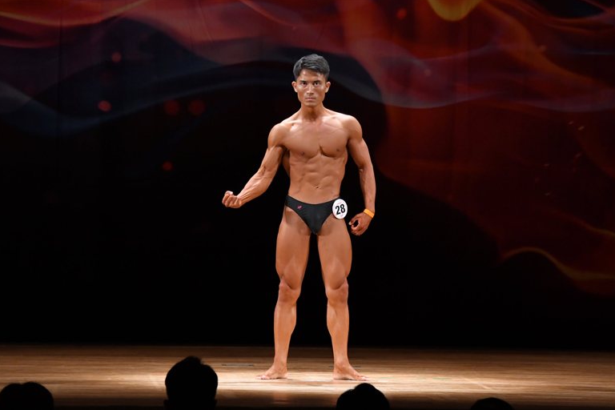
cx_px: 307
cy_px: 204
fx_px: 3878
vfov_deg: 6.1
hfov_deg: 9.1
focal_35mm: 227
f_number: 5.6
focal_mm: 150
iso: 3200
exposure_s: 1/400
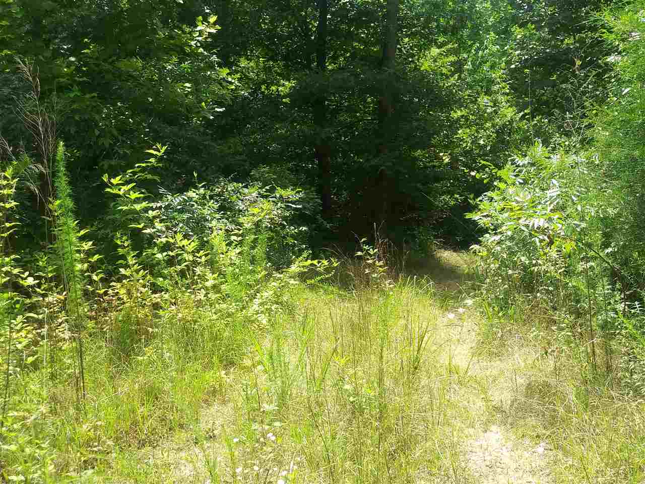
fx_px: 932
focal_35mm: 50
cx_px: 322
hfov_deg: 38.2
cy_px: 242
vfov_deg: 29.1
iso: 50
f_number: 2.2
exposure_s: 1/369
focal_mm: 3.7
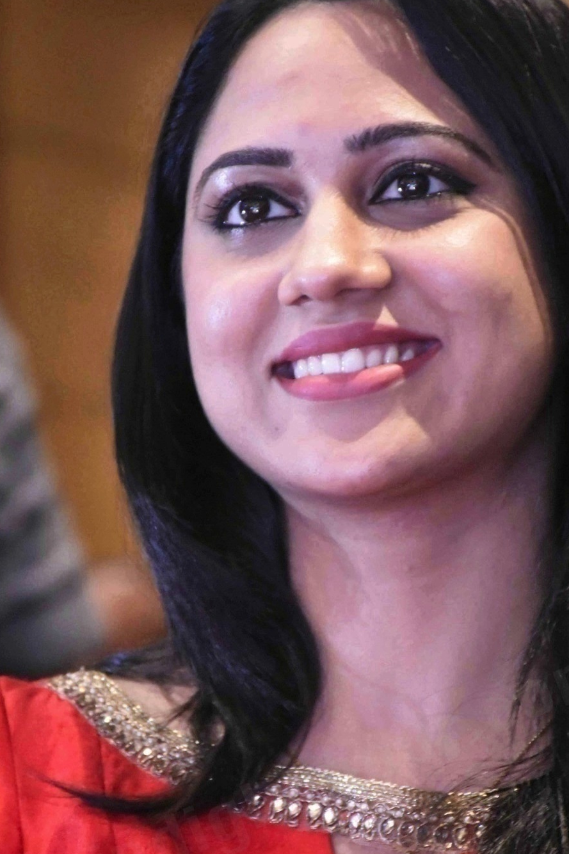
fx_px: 7280
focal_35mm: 307
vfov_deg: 6.7
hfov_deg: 4.5
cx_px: 346
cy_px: 478
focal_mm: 140
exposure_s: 1/80
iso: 10000
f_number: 5.6
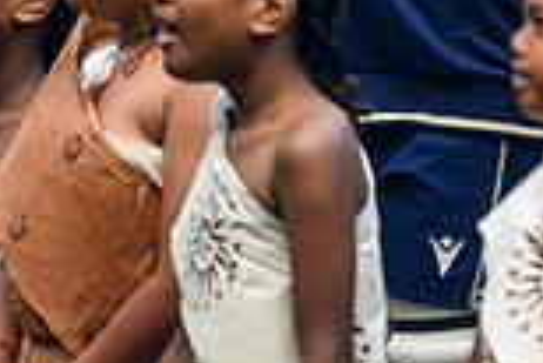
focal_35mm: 2103
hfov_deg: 1.0
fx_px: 31749
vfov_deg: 0.7
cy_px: -146
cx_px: 959
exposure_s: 1/1250
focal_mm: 560
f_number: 4
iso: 500
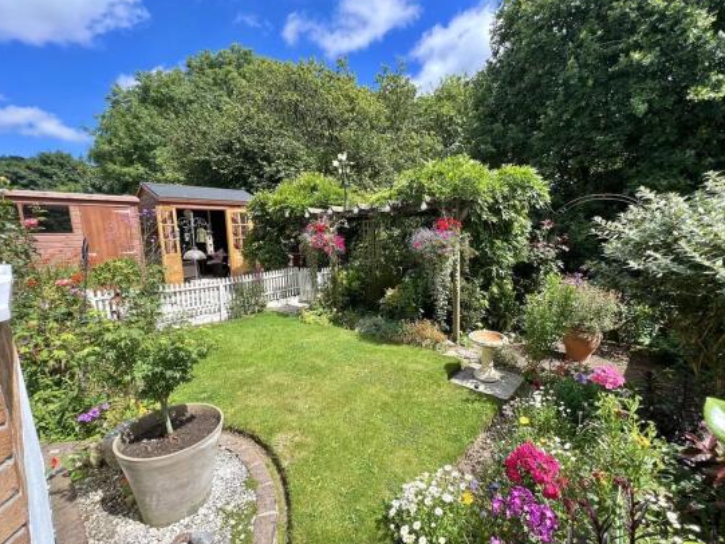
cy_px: 278
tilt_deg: -9.0
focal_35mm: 14
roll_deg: +1.6
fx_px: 293
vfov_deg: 85.7
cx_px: 376
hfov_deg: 102.0
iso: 32
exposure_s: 1/694
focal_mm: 1.57
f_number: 1.8
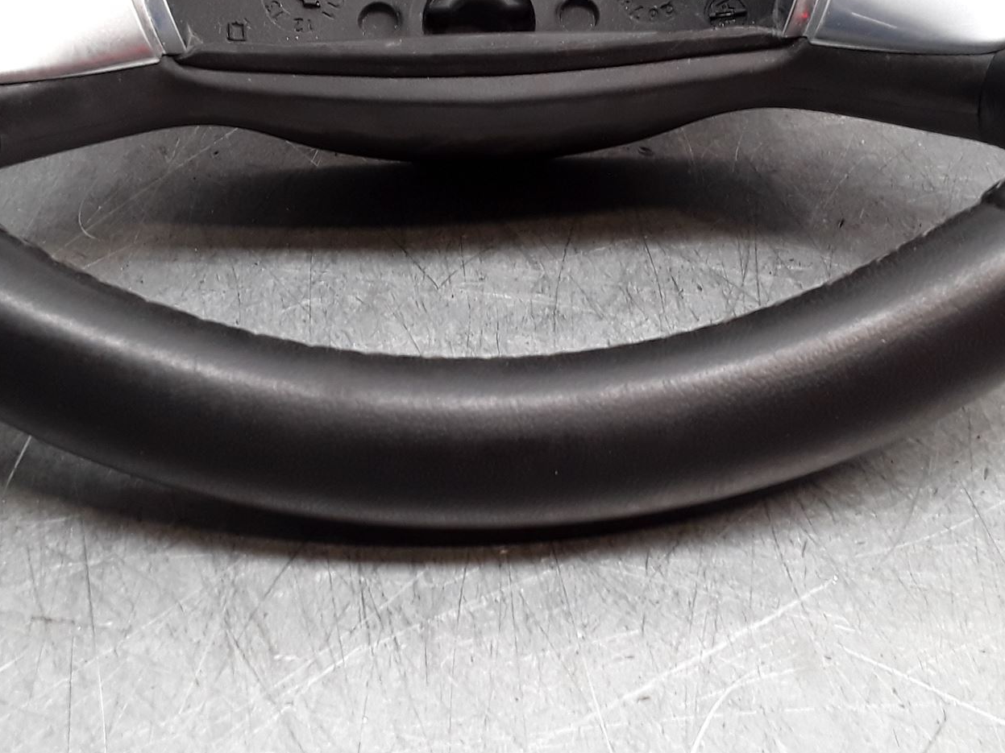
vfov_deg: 31.4
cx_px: 471
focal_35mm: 46
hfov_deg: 41.2
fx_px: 1335
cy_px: 288
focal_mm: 2.91
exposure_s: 1/50
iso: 64
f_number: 1.9
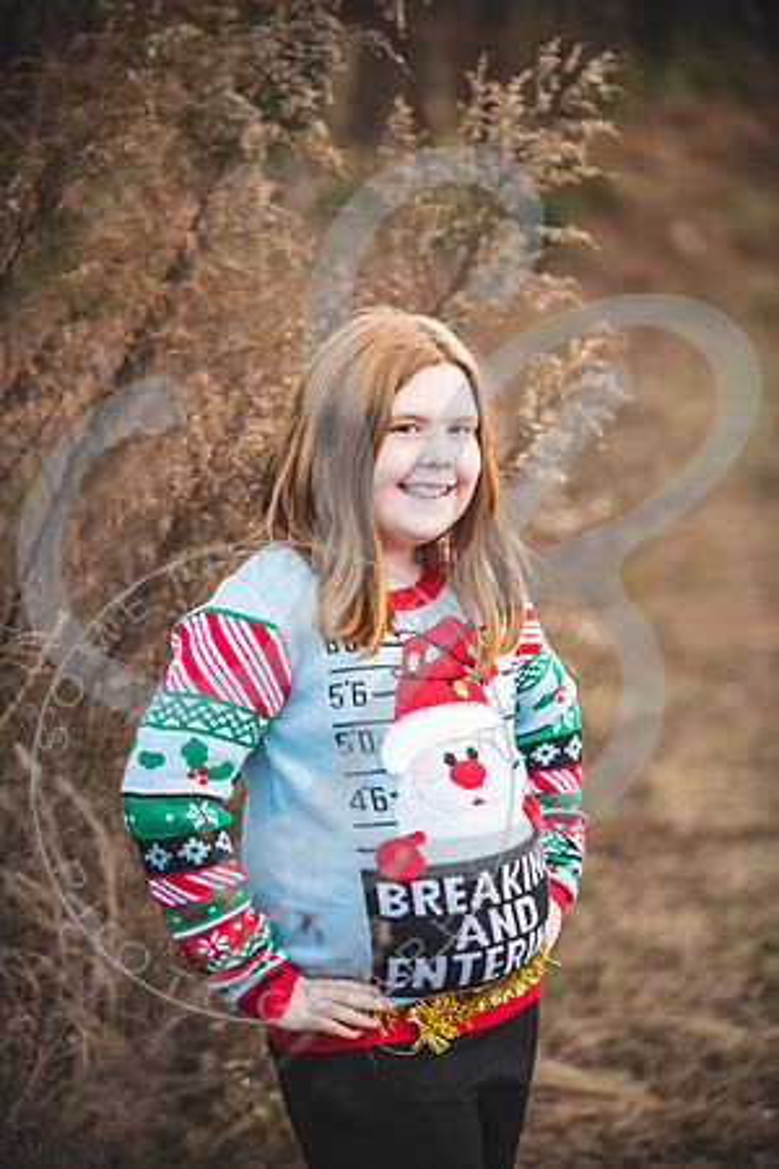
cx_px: 390
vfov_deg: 17.6
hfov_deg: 11.8
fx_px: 3765
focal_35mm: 116
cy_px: 584
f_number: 2.8
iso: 800
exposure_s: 1/320
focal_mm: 116
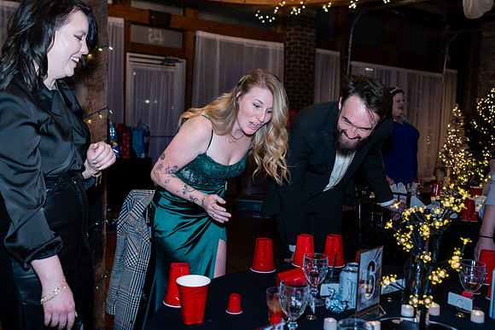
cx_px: 248
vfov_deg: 35.1
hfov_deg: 50.7
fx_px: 523
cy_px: 165
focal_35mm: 38
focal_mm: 38
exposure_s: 1/250
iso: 6400
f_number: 5
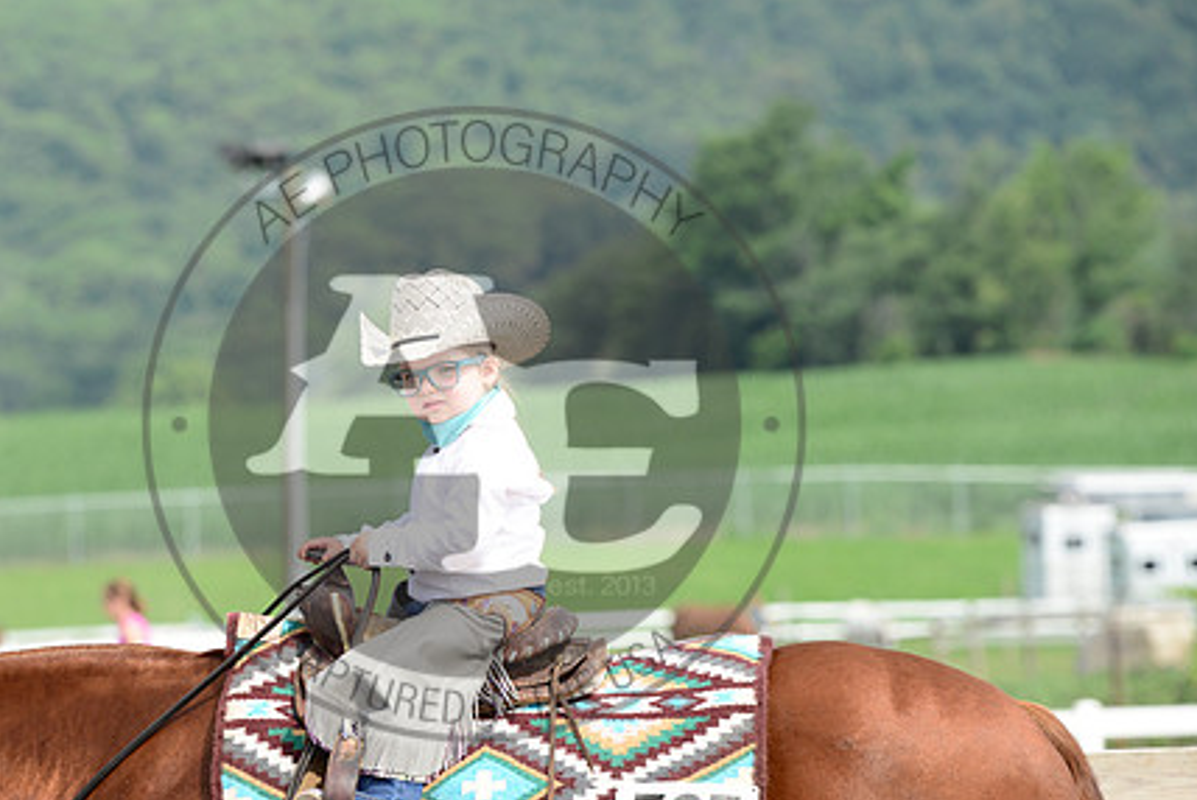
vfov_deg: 5.1
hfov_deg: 7.6
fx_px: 9017
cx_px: 473
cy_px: 424
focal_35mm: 271
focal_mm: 200
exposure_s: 1/800
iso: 320
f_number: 5.6
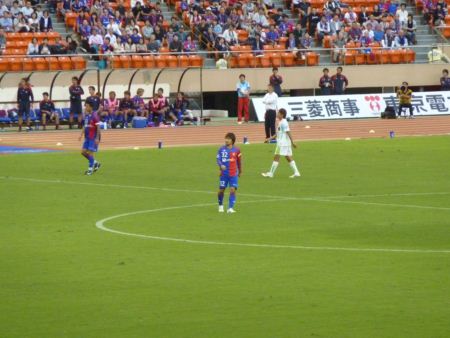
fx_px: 3902
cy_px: 169
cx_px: 225
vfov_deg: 5.0
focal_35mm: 300
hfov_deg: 6.6
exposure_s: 1/200
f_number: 4.9
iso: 800
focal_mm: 49.2
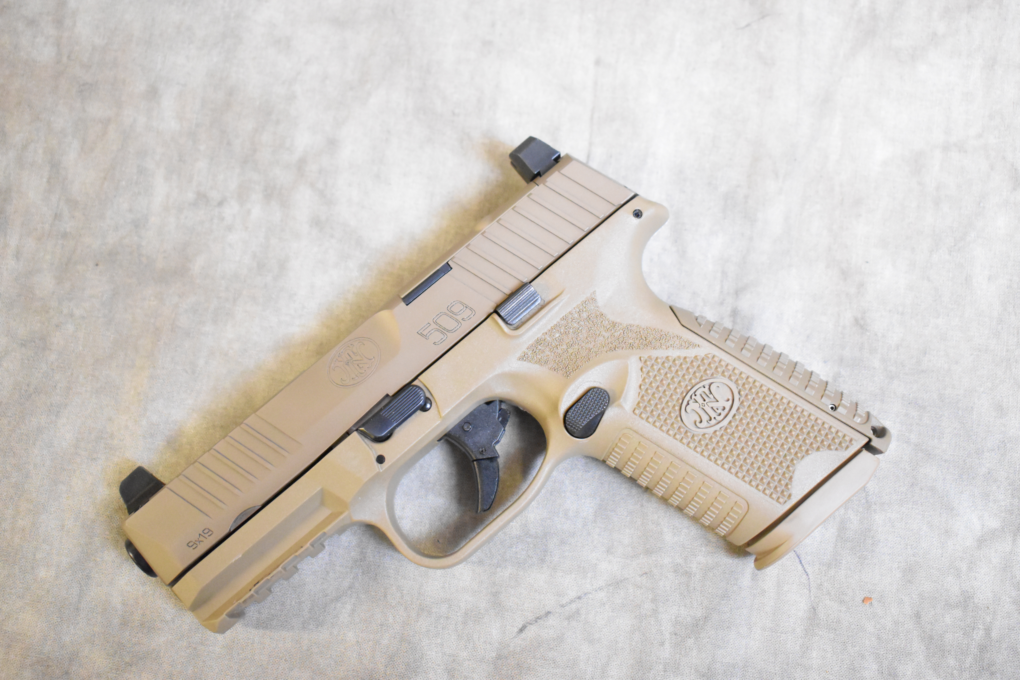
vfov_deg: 28.9
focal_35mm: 46
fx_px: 1317
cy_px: 340
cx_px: 510
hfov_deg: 42.3
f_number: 4.2
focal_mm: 31
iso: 9000
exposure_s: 1/125
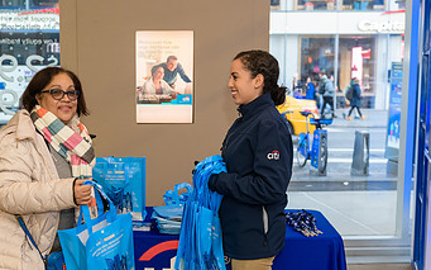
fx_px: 693
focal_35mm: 59
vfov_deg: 22.0
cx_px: 142
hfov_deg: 34.2
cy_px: 158
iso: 800
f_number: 3.2
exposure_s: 1/125
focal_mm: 34
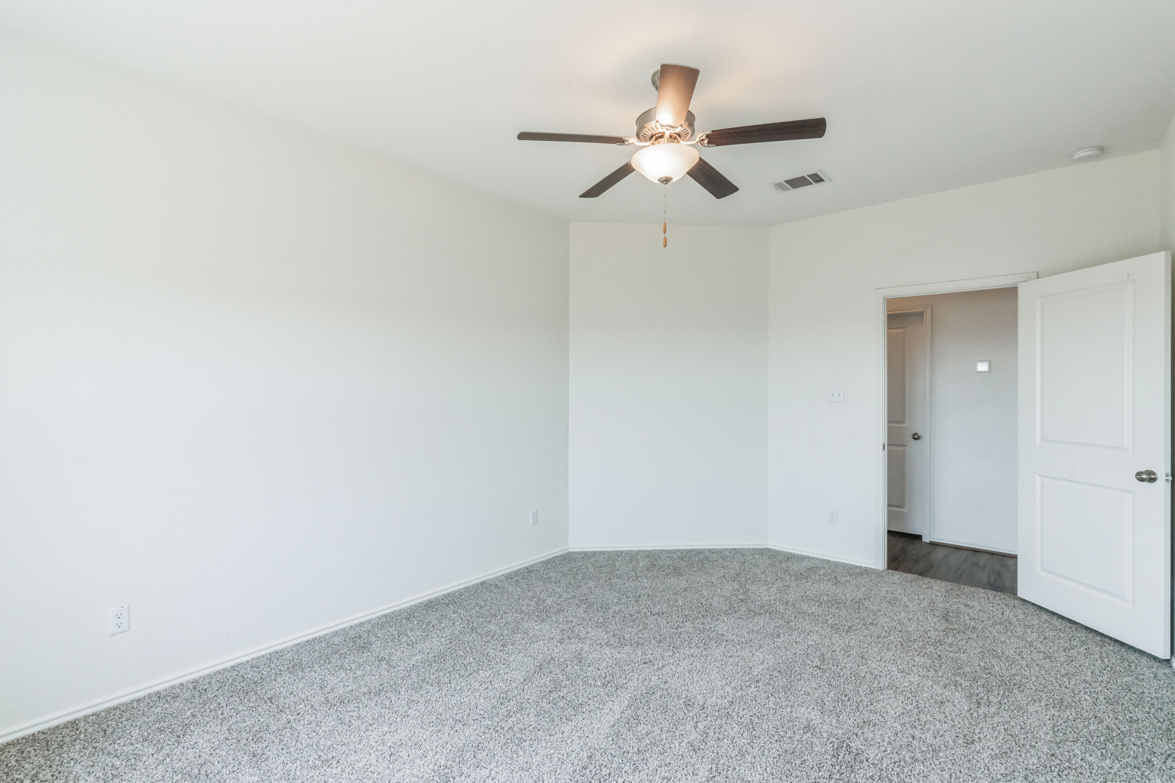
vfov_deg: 73.7
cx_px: 588
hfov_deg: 96.7
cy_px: 392
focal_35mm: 16
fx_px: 522
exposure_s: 1/50
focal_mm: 16
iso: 1600
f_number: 20
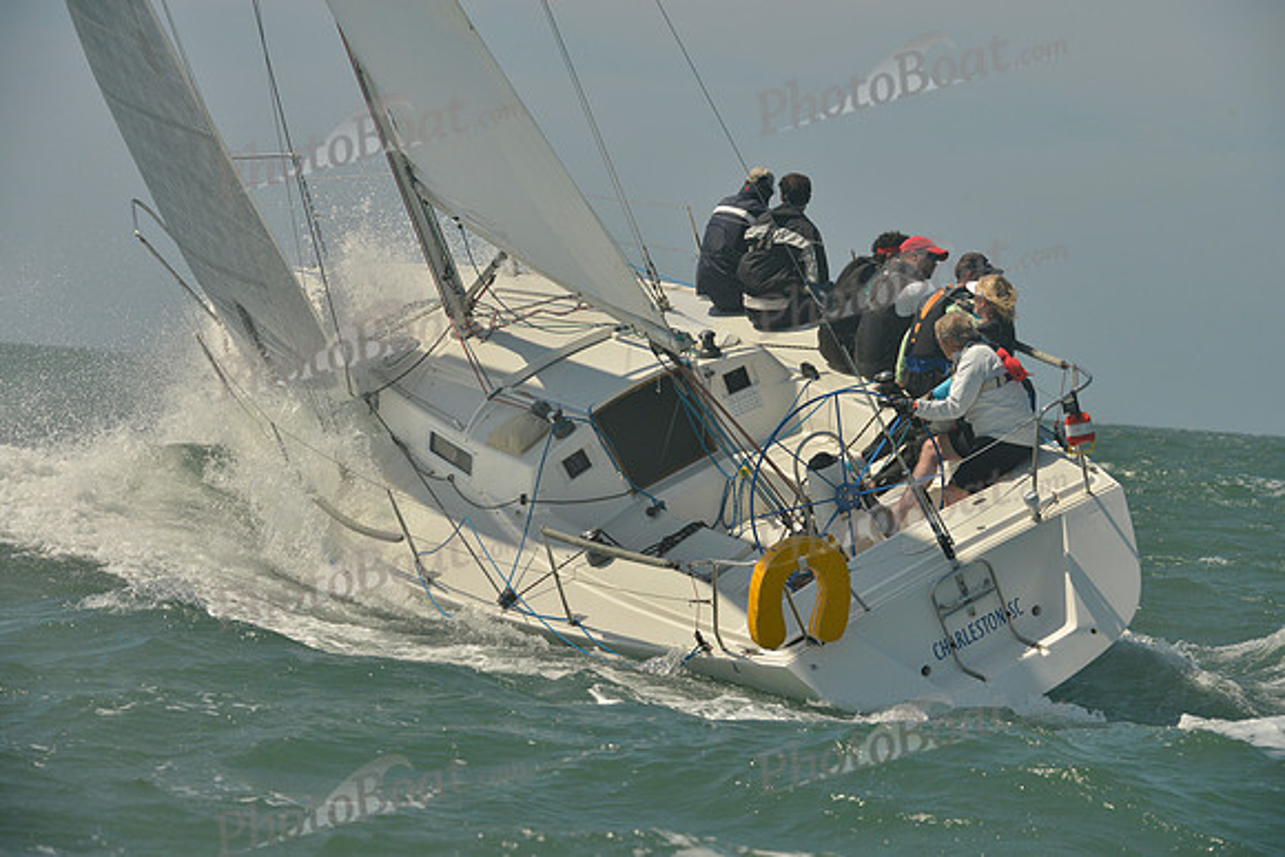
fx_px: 7140
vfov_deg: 6.9
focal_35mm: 200
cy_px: 428
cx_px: 642
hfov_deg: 10.3
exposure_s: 1/1250
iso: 280
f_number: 10
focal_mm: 200
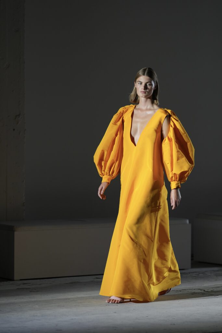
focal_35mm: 135
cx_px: 111
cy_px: 166
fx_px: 1248
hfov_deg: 10.2
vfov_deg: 15.2
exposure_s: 1/800
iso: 250
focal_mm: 135
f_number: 2
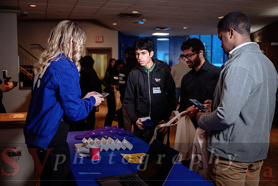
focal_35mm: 43
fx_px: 331
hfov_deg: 45.5
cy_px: 102
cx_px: 153
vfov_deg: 31.3
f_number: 2.8
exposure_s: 1/100
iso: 500
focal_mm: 39
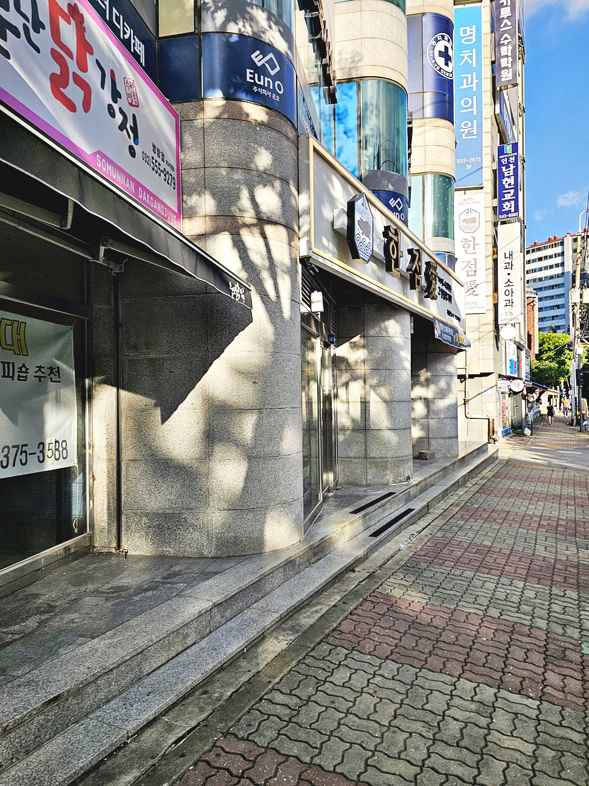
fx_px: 522
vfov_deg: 73.9
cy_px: 393
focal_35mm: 23
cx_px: 294
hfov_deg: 58.9
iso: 10
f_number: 1.7
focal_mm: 6.3
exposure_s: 1/404
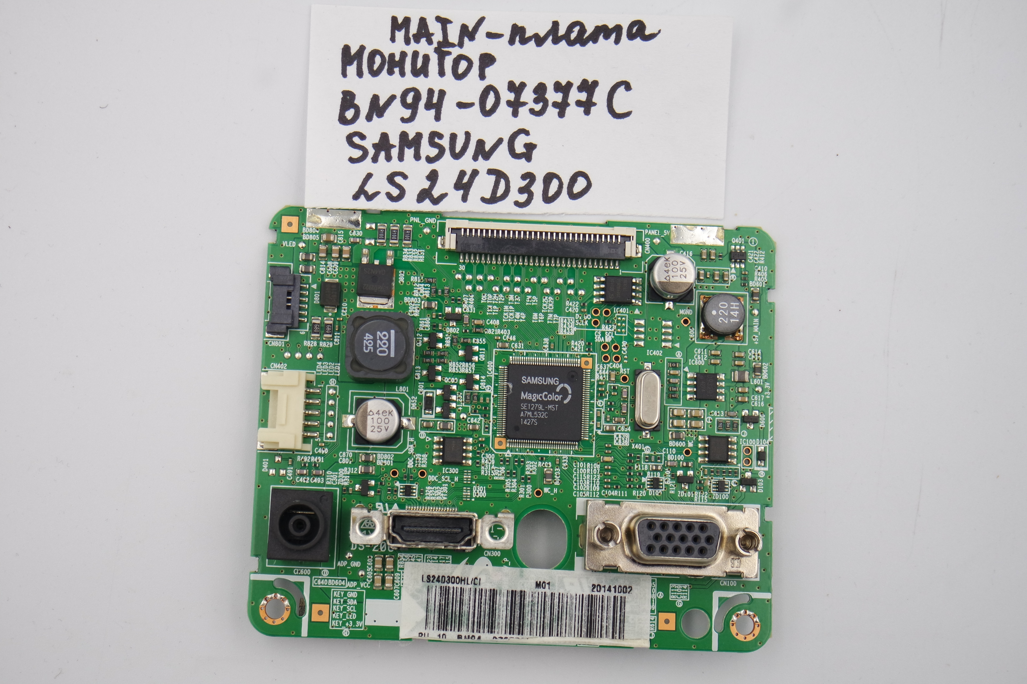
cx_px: 514
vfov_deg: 25.1
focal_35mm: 54
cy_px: 342
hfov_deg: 36.9
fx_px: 1540
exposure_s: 1/125
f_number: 5
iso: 200
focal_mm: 20
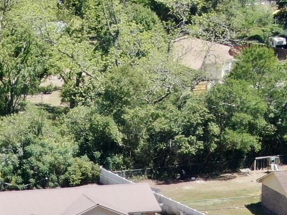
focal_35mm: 230
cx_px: -79
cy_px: 414
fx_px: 1907
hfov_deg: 8.5
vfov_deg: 6.3
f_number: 3.8
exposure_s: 1/400
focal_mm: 8.6
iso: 100
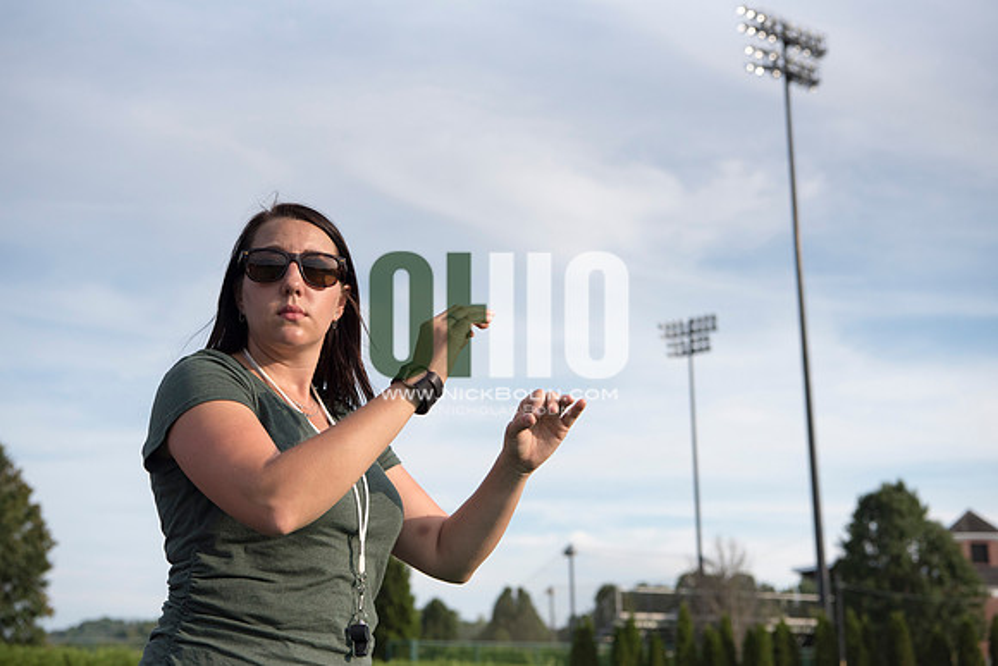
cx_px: 499
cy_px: 333
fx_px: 1553
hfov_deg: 35.6
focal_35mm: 56
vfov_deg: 24.2
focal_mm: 56
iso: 800
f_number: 5.6
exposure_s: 1/4000
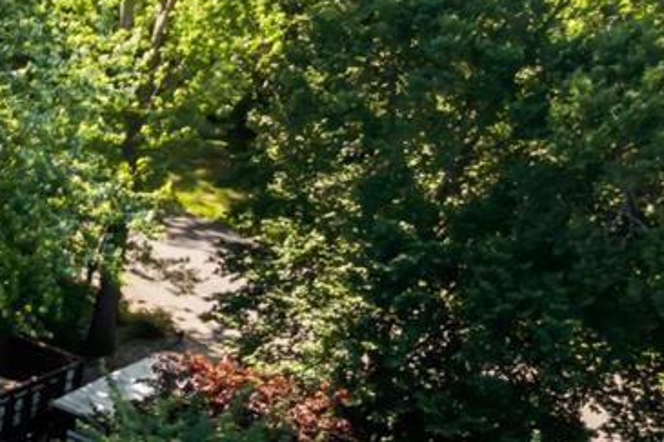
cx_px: -642
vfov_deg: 11.5
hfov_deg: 14.8
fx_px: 2120
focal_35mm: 115
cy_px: 596
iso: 100
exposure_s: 1/80
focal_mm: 10.26
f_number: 5
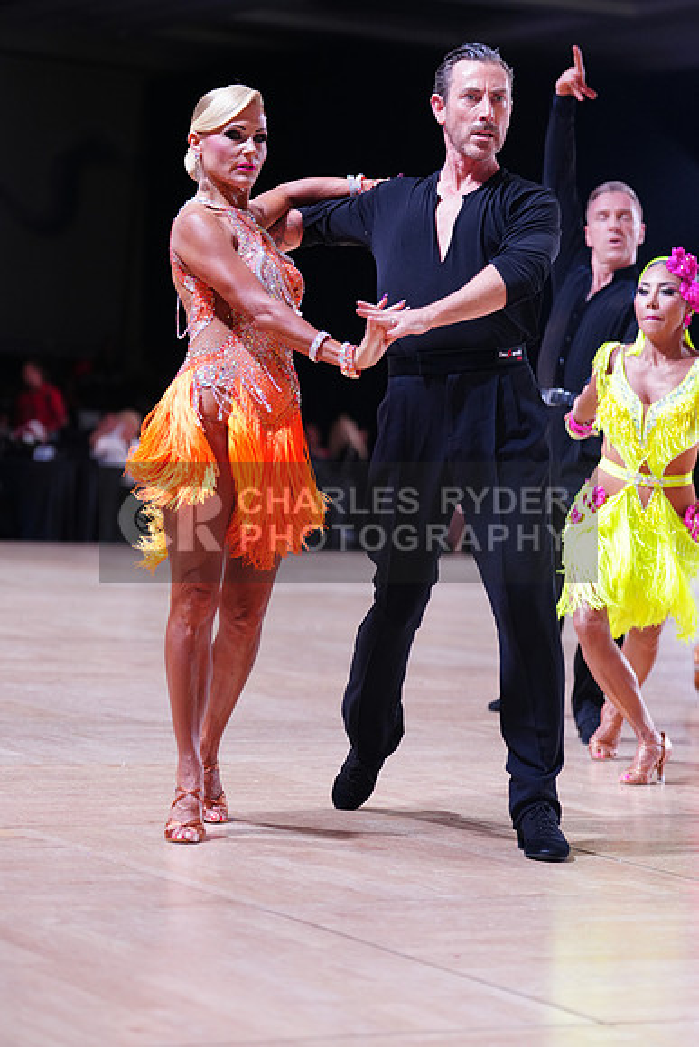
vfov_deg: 20.0
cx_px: 350
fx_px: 2969
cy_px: 524
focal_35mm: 102
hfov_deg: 13.4
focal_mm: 102
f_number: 2.8
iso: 1250
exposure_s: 1/500
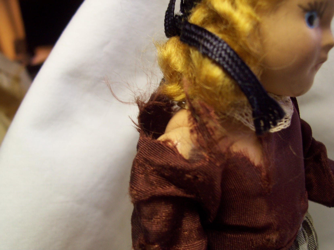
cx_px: 167
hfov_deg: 50.1
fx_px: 357
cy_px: 125
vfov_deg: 38.7
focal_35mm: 37
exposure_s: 1/60
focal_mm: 5.6
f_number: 2.8
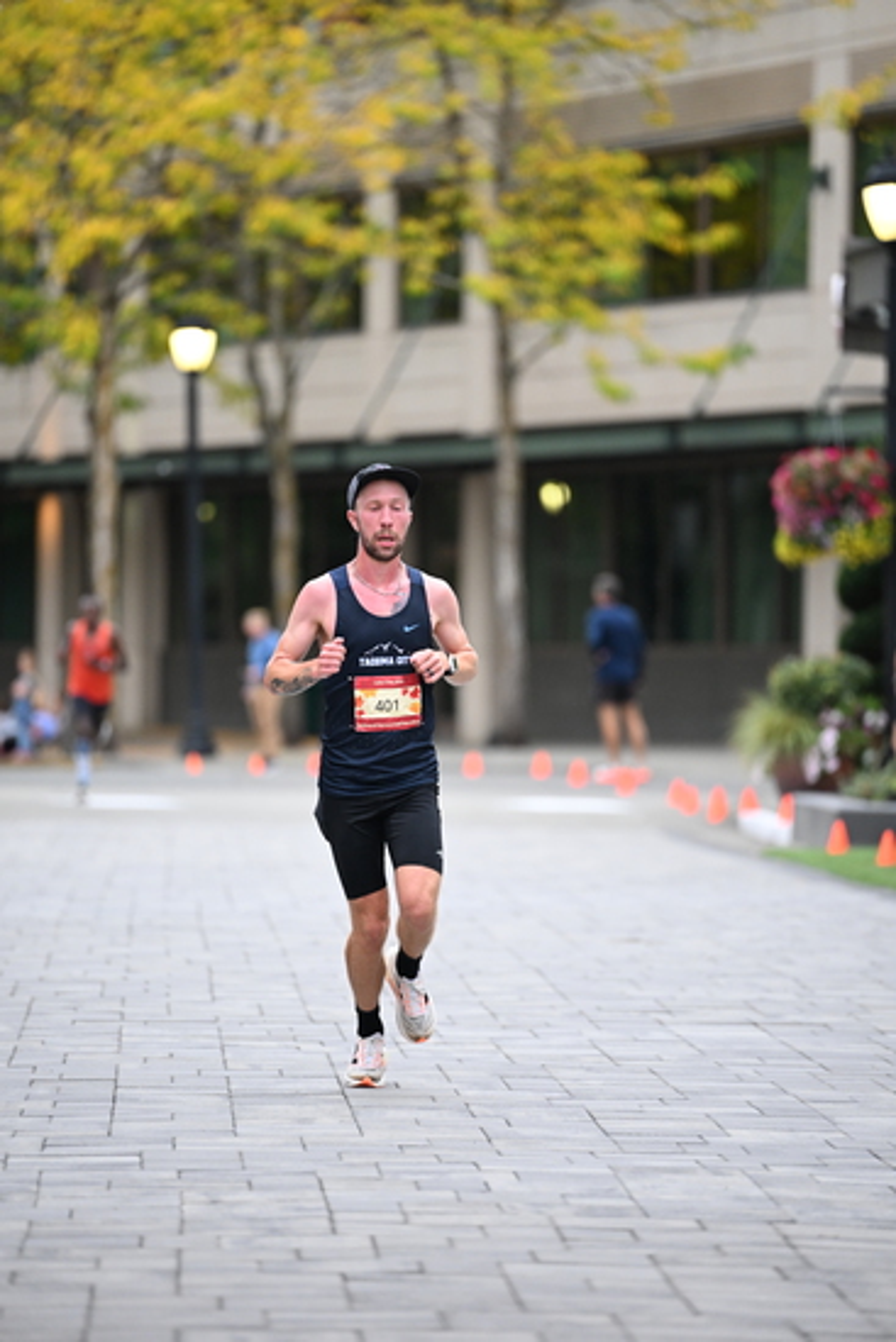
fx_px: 7461
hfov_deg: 6.9
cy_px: 671
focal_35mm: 200
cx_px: 448
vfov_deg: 10.3
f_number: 2.8
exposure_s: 1/800
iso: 1600
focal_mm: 200
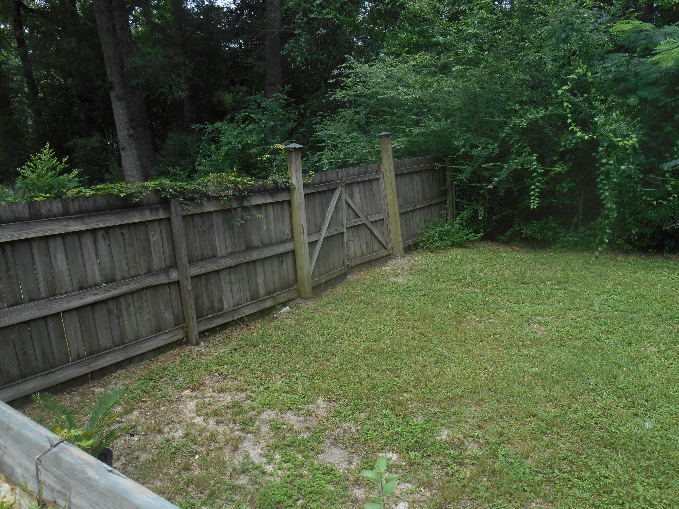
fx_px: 510
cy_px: 254
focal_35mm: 26
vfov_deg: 53.1
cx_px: 340
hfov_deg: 67.3
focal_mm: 4.7
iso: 80
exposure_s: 1/125
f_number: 3.4
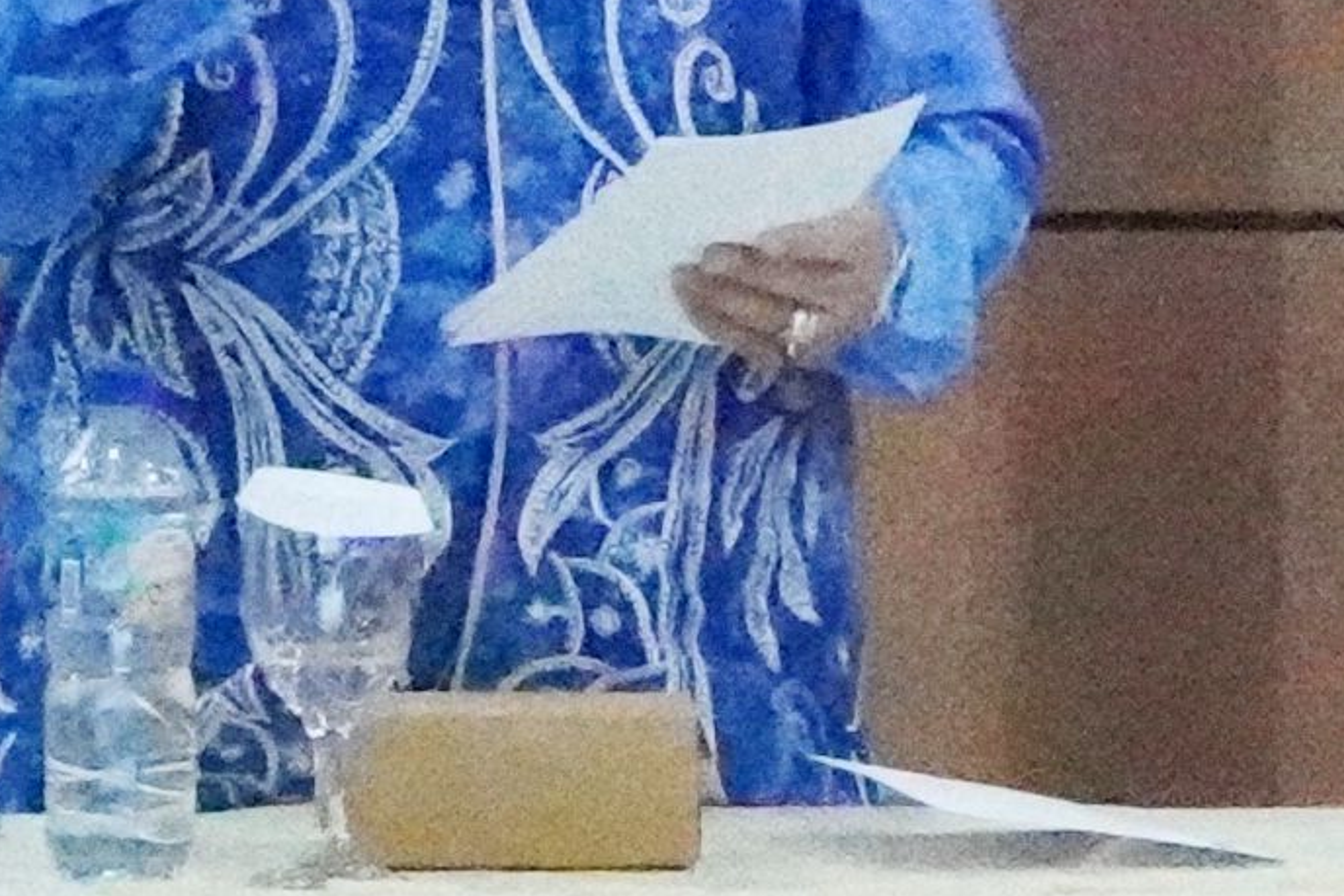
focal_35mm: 515
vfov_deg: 2.7
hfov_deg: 4.0
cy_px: -334
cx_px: 611
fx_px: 19229
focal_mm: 60
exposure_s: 1/320
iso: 64000
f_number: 8
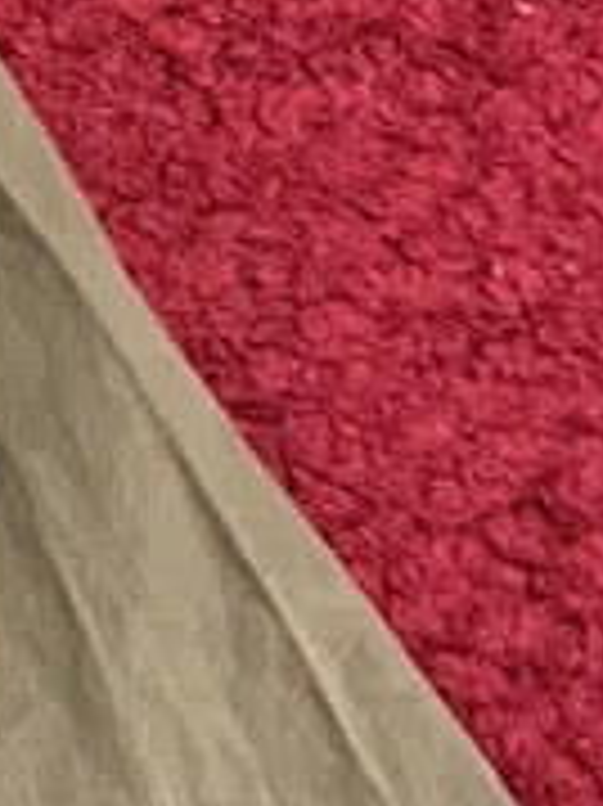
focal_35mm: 198
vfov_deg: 10.0
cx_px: -1076
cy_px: 462
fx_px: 4604
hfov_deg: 6.9
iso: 500
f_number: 1.5
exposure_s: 1/40
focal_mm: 5.7
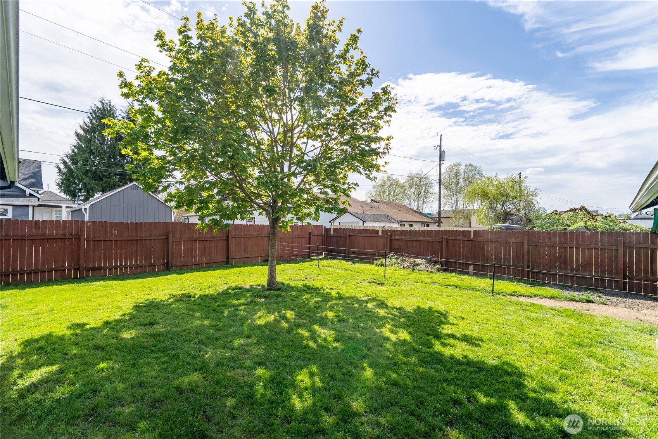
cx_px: 329
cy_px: 220
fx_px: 292
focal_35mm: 16
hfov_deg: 96.7
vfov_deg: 73.7
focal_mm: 16
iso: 1250
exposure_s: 1/8000
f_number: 8
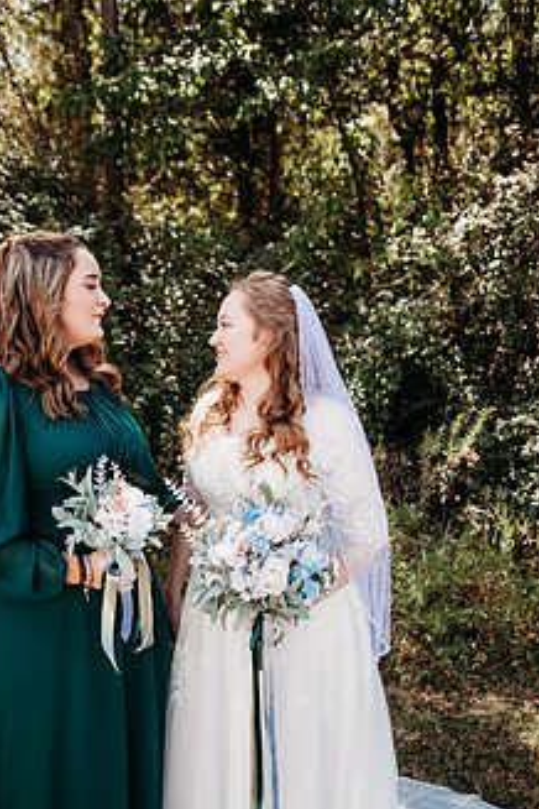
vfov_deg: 57.2
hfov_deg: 39.9
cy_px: 435
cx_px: 225
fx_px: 741
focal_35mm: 33
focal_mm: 24
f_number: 2.2
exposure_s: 1/800
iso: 100
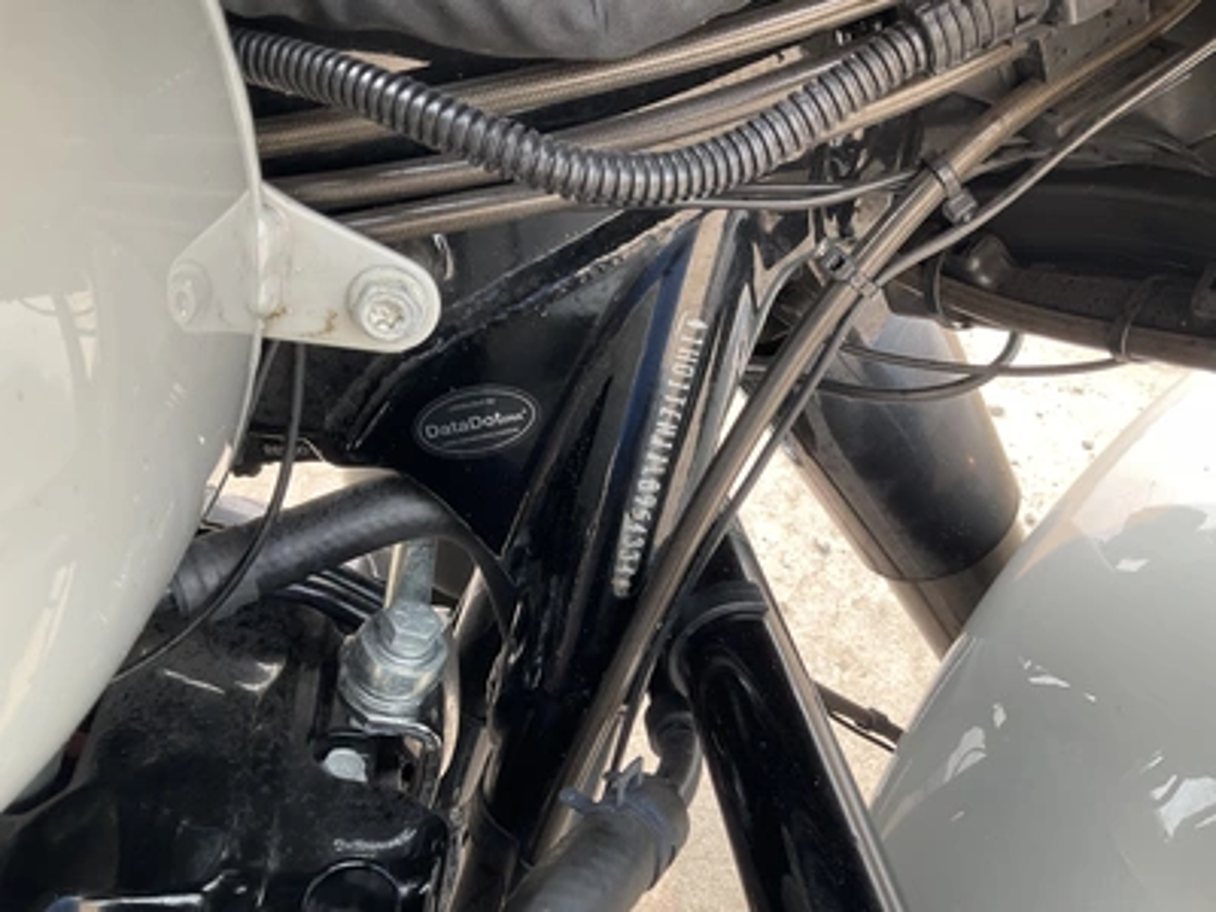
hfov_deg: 61.7
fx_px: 1019
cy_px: 456
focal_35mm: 29
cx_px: 608
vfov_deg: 48.2
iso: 32
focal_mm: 3
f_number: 1.8
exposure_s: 1/122
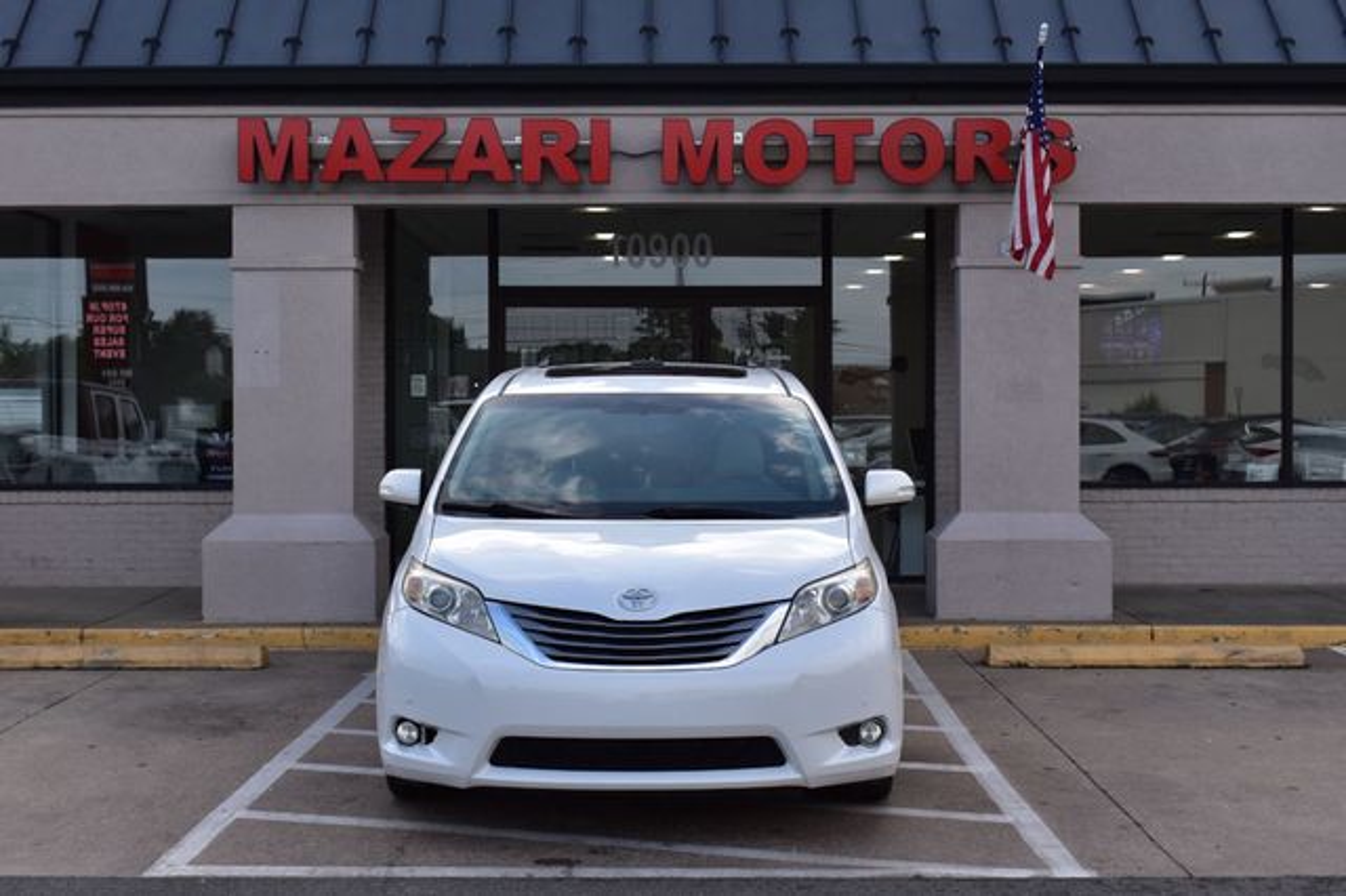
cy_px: 448
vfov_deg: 26.5
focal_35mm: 51
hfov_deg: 38.9
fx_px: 1906
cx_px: 673
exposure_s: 1/320
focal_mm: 34
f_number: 10
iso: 400
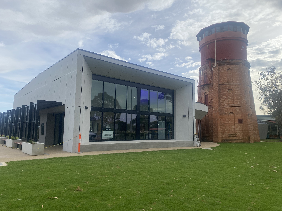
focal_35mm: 26
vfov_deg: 53.1
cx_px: 141
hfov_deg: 67.3
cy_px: 106
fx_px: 212
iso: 32
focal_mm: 4.25
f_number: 1.8
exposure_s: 1/2358
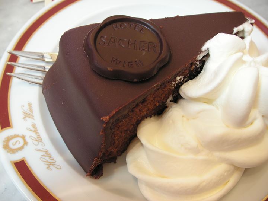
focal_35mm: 38
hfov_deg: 49.0
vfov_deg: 37.7
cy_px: 100
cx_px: 134
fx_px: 294
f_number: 3.3
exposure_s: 1/8
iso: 100
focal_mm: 6.3
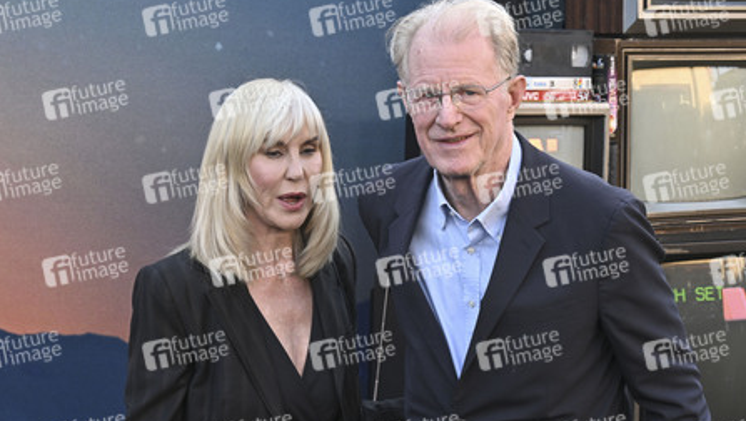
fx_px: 1504
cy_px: 226
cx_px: 375
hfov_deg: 27.9
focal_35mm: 76
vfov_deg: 15.9
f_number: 7.1
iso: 800
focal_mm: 72
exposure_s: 1/320
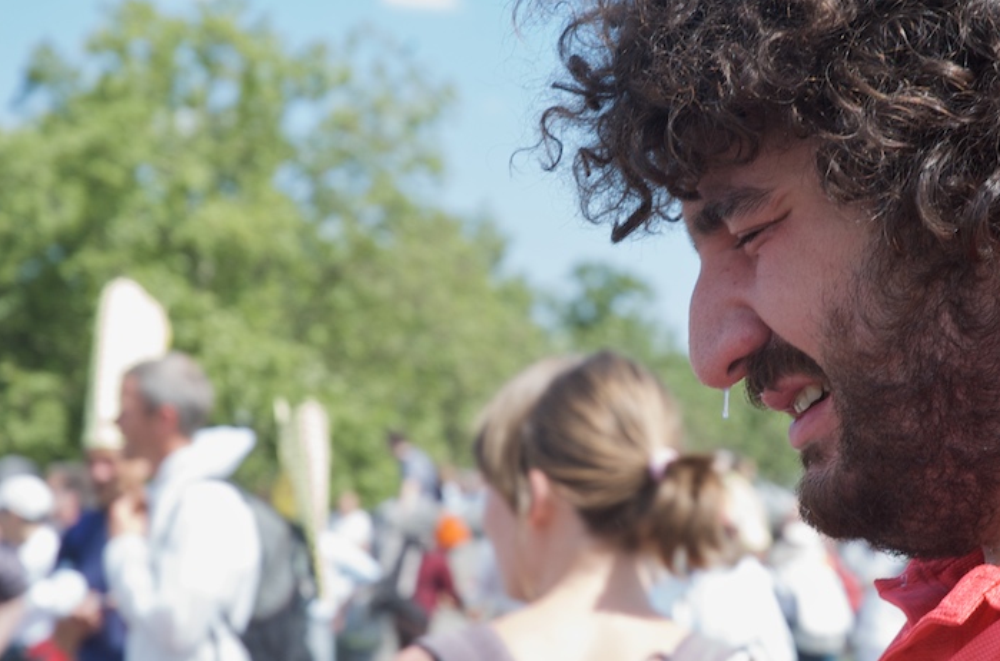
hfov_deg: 16.6
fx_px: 3407
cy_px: 300
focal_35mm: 123
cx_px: 724
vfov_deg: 11.1
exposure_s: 1/200
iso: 200
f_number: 7.1
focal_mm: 56
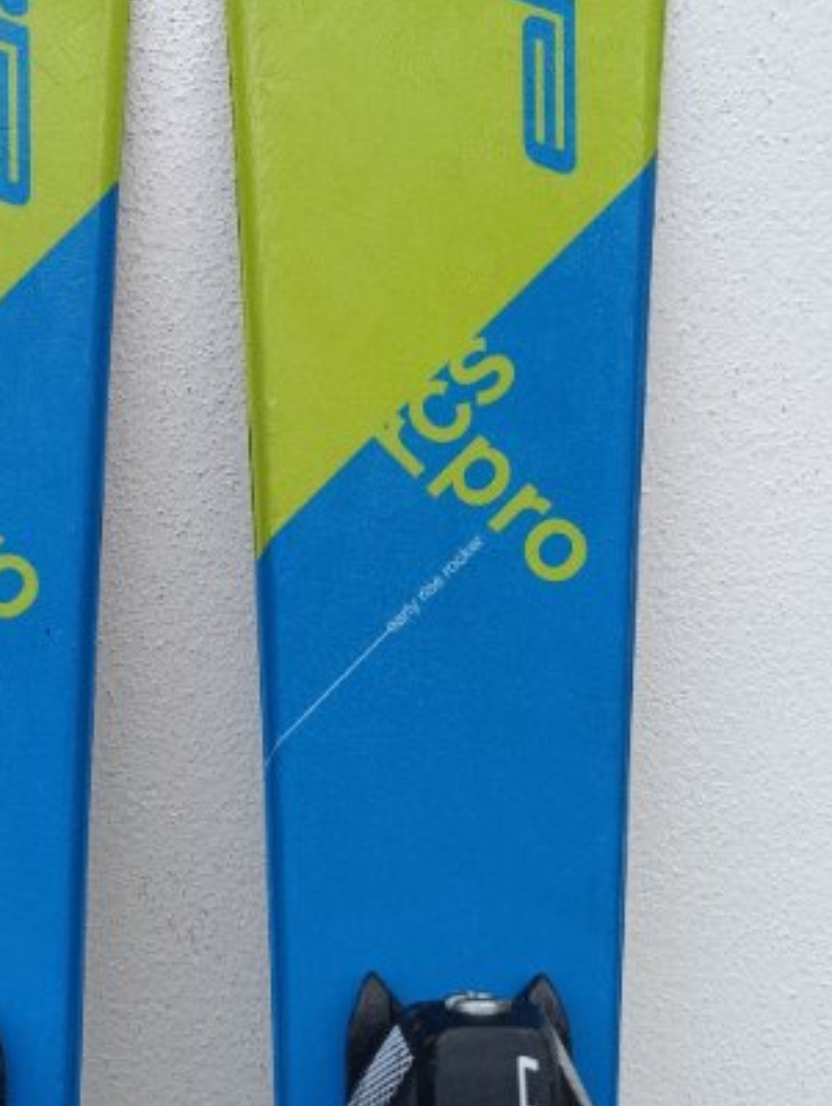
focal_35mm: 46
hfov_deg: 31.2
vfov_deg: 40.7
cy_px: 382
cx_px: 252
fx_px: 1471
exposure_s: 1/172
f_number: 1.6
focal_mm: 6.14
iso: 50
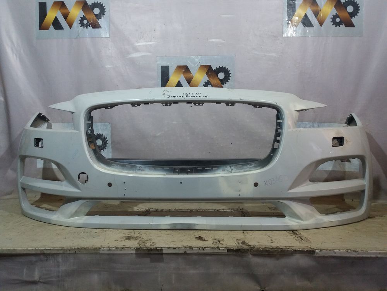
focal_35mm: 28
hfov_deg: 63.4
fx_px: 313
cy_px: 146
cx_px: 194
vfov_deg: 49.7
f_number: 1.9
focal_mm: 3.7
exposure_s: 1/33
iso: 125
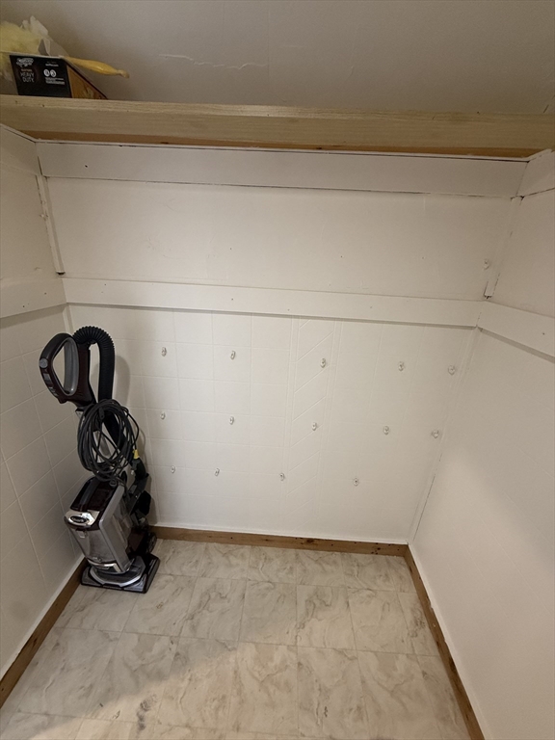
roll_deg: -3.3
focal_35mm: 14
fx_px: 299
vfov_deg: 102.1
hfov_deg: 85.7
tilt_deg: -21.1
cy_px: 370
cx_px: 278
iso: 320
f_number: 2.2
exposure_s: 1/120
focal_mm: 2.22
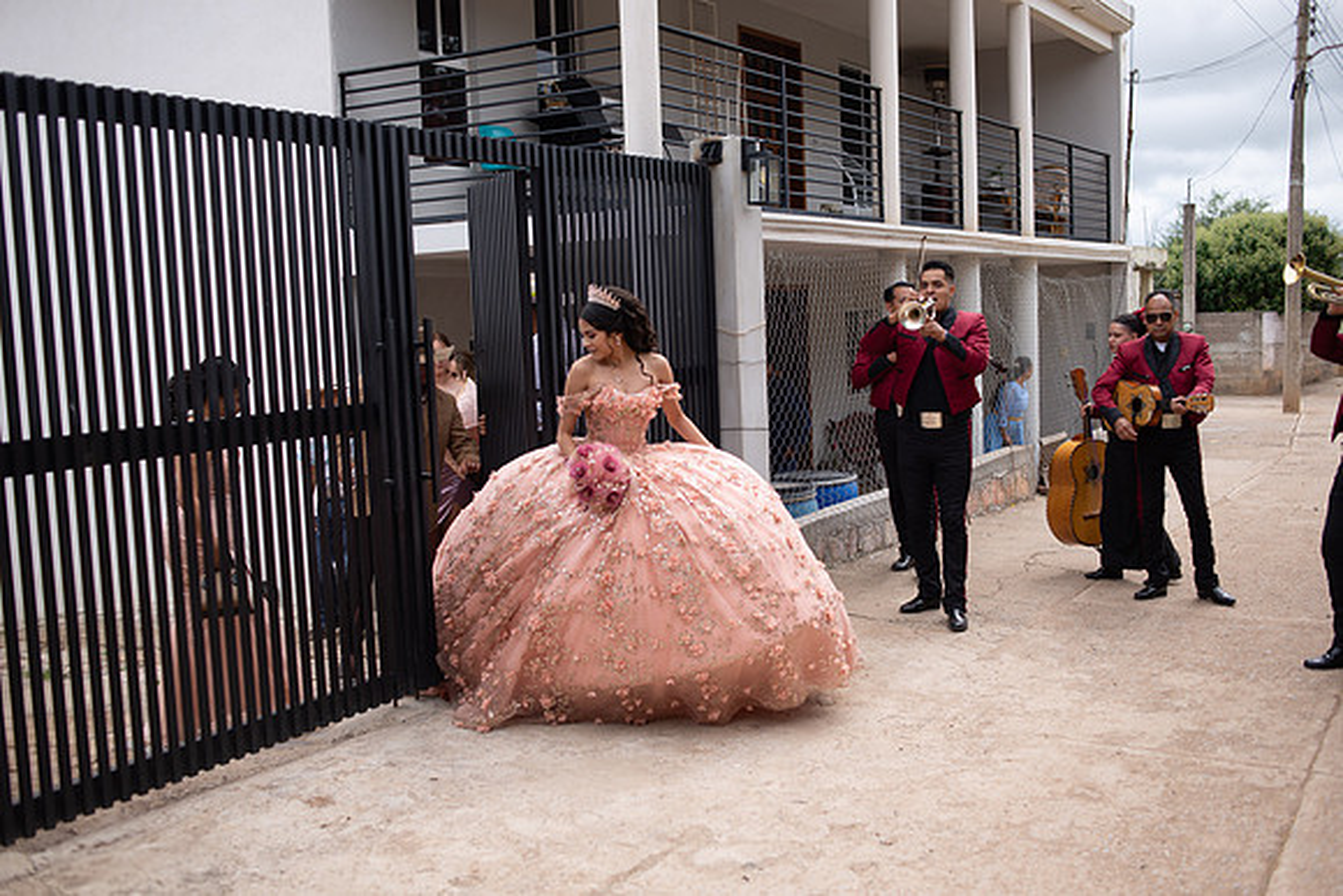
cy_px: 448
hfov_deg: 54.4
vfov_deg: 37.9
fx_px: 1306
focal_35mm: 35
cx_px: 672
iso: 100
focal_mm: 35
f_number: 4.5
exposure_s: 1/1000
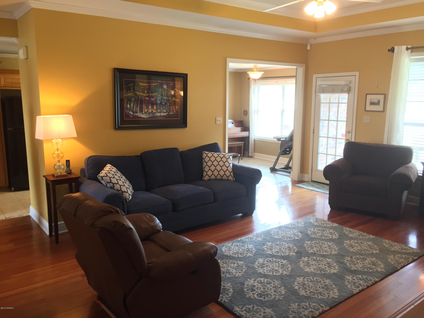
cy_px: 159
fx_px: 355
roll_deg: -1.3
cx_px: 212
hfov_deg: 61.7
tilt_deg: -9.6
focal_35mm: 29
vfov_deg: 48.2
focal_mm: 4.15
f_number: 2.2
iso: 125
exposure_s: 1/30
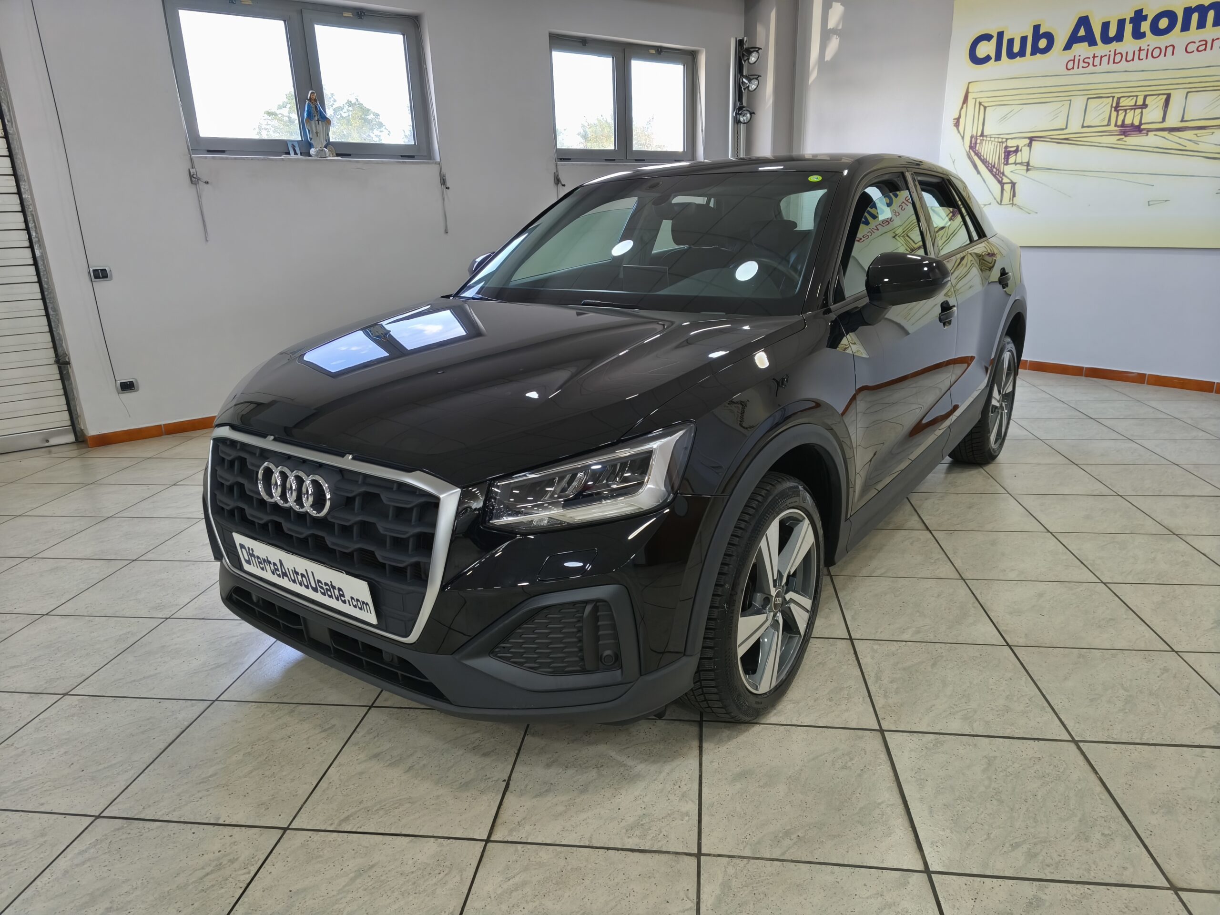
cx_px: 610
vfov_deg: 58.9
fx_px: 811
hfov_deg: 73.9
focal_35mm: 23
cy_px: 458
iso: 500
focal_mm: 5.35
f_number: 1.7
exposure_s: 1/50
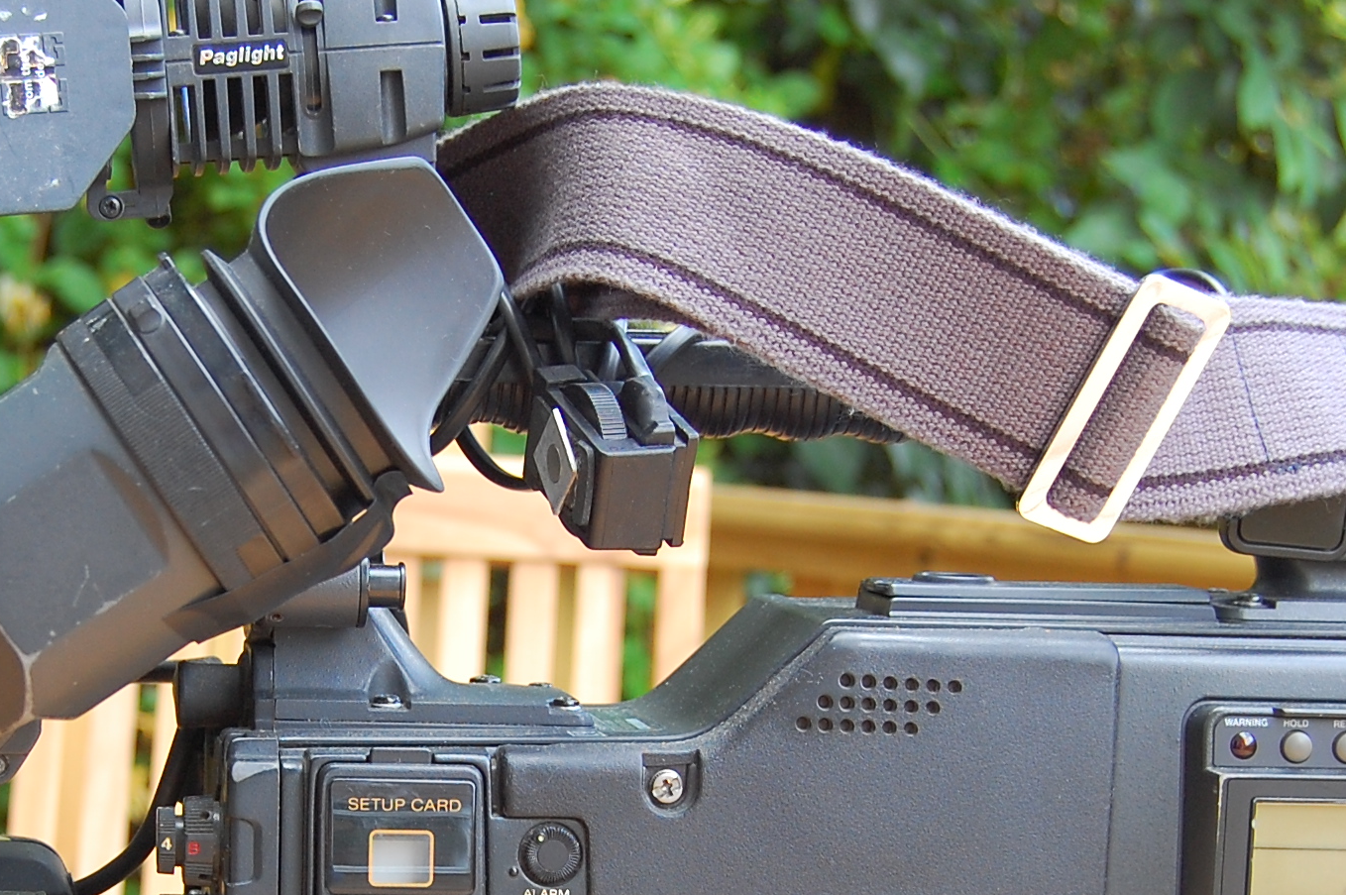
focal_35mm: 93
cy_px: 848
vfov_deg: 14.5
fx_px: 3474
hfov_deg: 21.8
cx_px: 352
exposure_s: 1/100
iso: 400
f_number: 5
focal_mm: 28
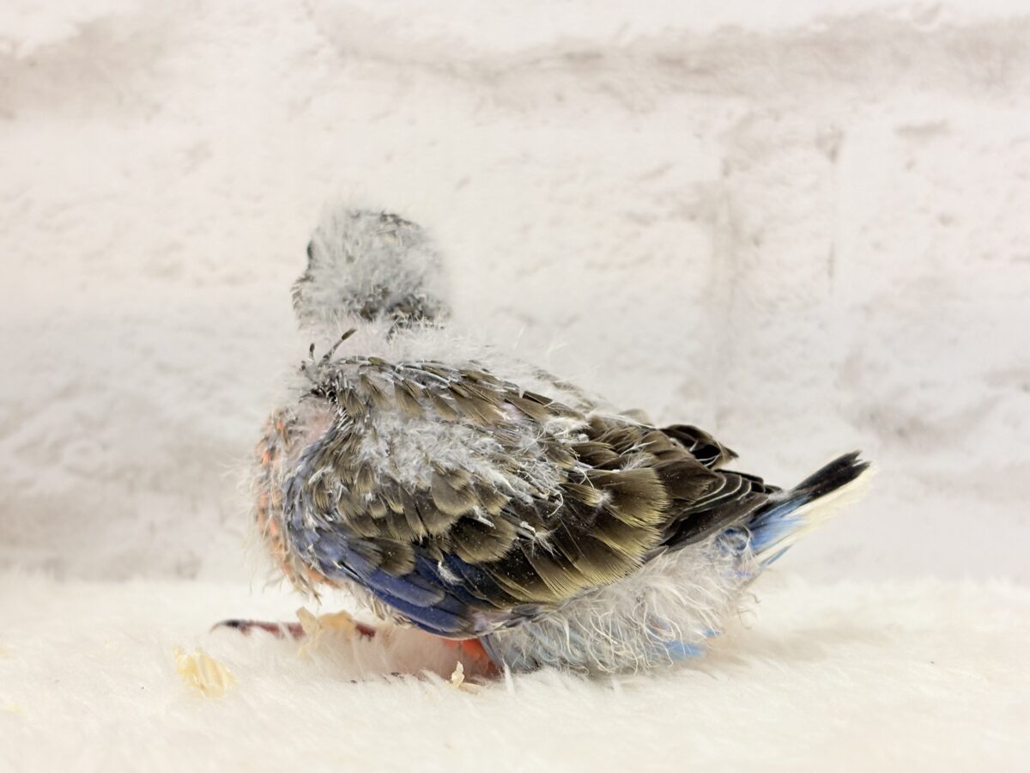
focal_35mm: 52
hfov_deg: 36.8
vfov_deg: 28.0
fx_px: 1547
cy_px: 386
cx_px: 515
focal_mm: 5.96
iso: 64
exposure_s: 1/50
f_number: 1.6
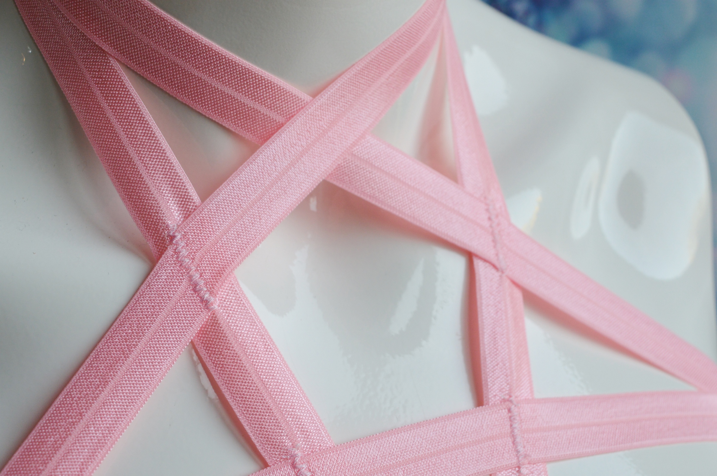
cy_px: 238
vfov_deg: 26.4
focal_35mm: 51
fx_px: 1015
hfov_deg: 38.9
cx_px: 358
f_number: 8
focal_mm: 34
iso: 400
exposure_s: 1/200
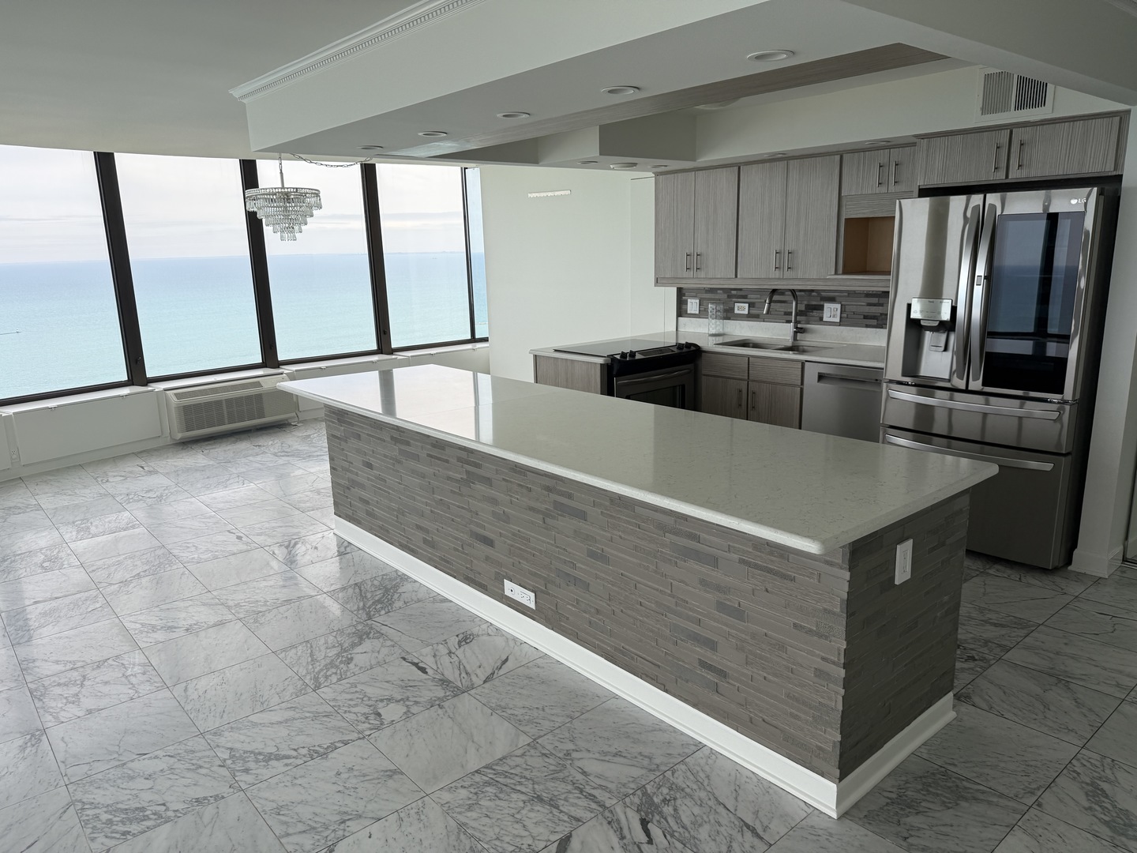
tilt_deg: -11.5
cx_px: 568
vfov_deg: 56.8
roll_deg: +1.2
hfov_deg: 71.6
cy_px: 426
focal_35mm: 24
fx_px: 788
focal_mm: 6.76
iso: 100
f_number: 1.78
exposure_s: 1/1139
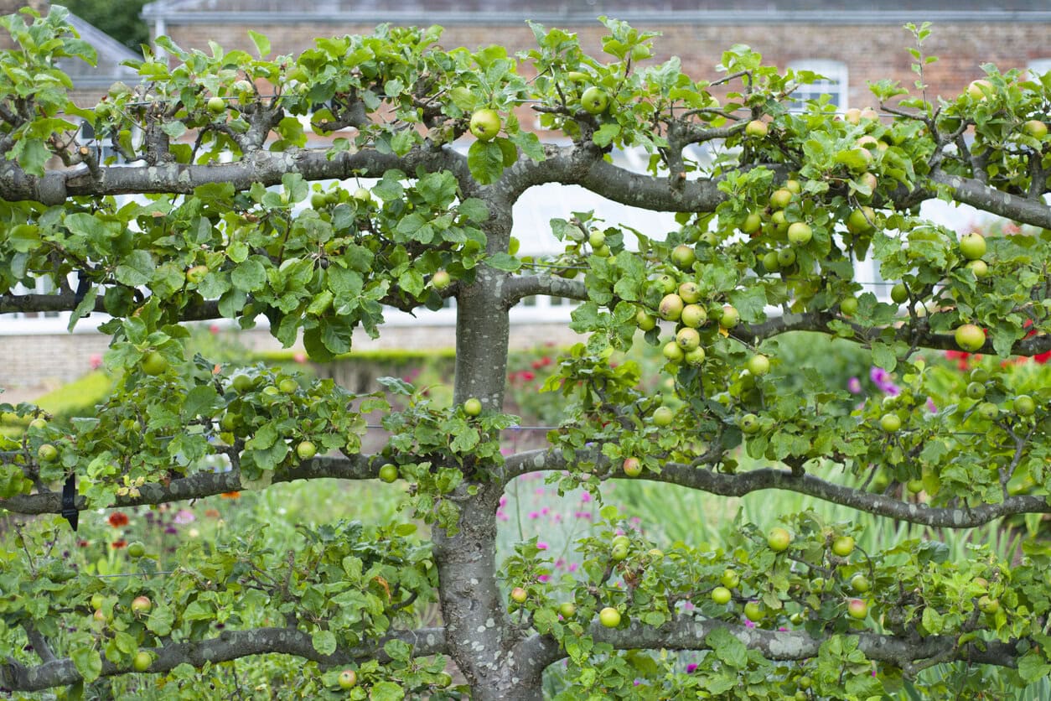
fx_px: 1460
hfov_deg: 39.6
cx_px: 526
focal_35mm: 50
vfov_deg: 27.0
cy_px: 350
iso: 200
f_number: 2.8
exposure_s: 1/1000
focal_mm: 50
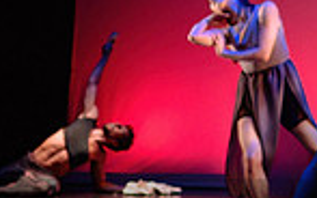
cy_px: 61
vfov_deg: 12.0
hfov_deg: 17.4
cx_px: 464
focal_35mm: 109
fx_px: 942
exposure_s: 1/400
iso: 1000
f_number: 1.4
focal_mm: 24
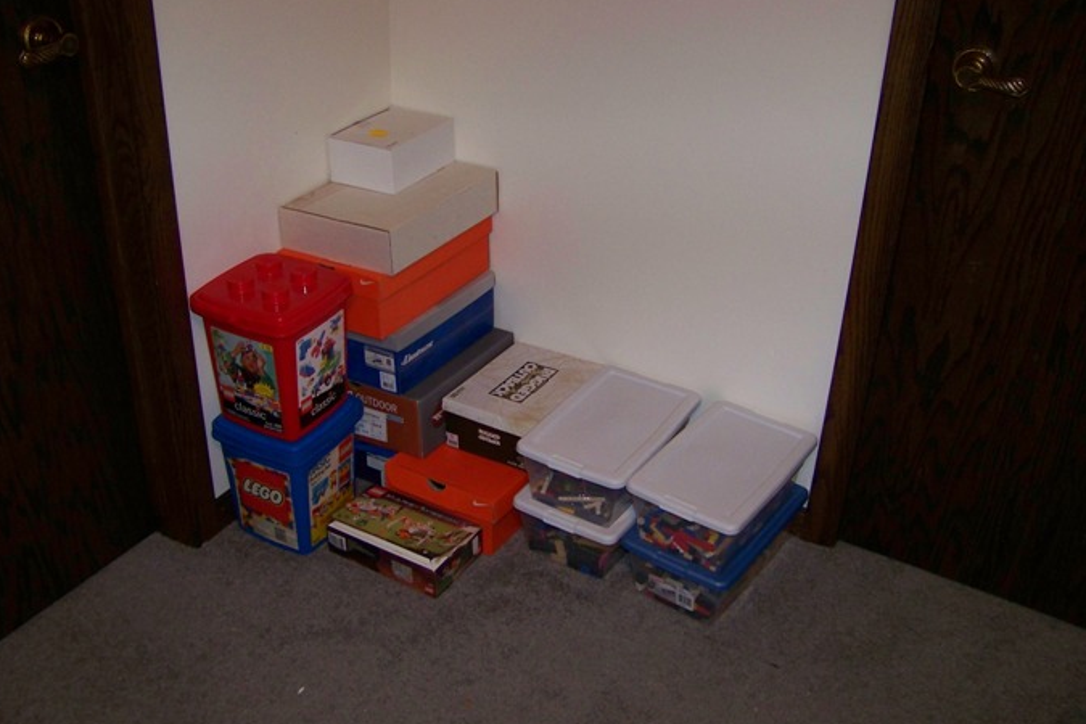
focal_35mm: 38
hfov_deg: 50.7
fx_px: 1146
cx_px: 540
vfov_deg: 35.0
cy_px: 376
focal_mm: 5.85
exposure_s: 1/30
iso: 200
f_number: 2.8
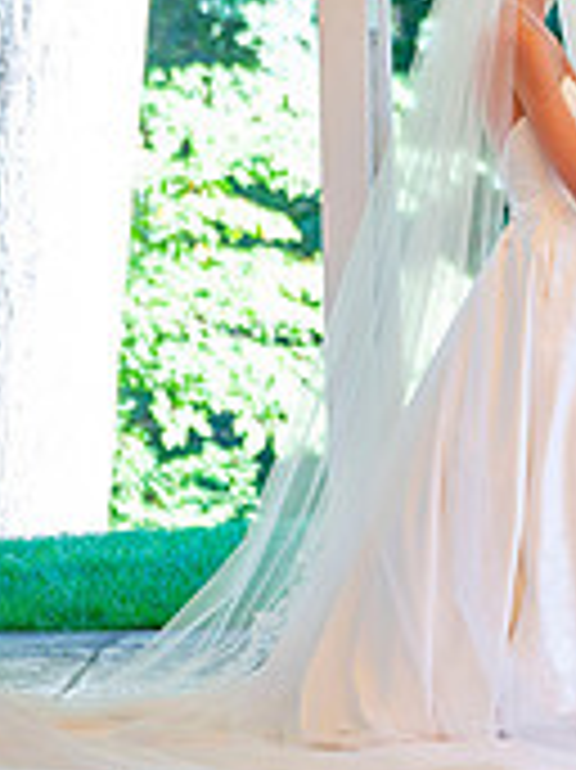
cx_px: 801
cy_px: 86
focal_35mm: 234
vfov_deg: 8.4
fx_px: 5198
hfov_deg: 6.3
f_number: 2.8
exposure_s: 1/640
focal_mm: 70
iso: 640
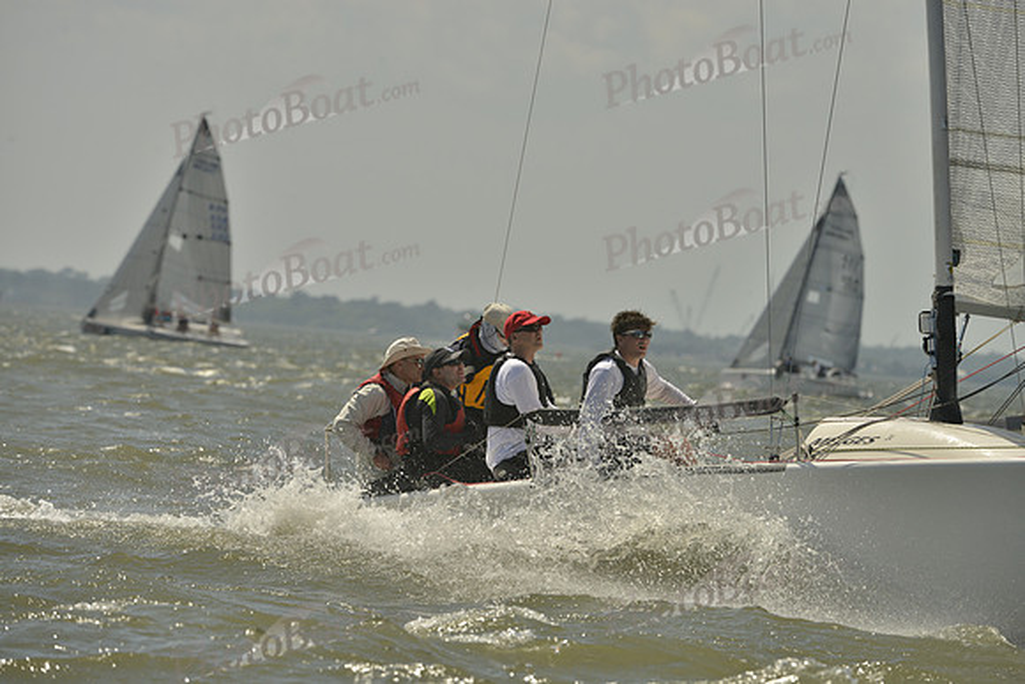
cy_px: 342
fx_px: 9398
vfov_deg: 4.2
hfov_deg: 6.2
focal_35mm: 330
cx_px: 512
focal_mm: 330
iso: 280
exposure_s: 1/1600
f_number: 9
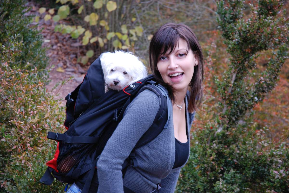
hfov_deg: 19.4
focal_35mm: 105
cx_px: 144
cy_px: 96
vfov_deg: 13.1
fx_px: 844
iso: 400
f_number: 4.5
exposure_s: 1/80
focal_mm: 70
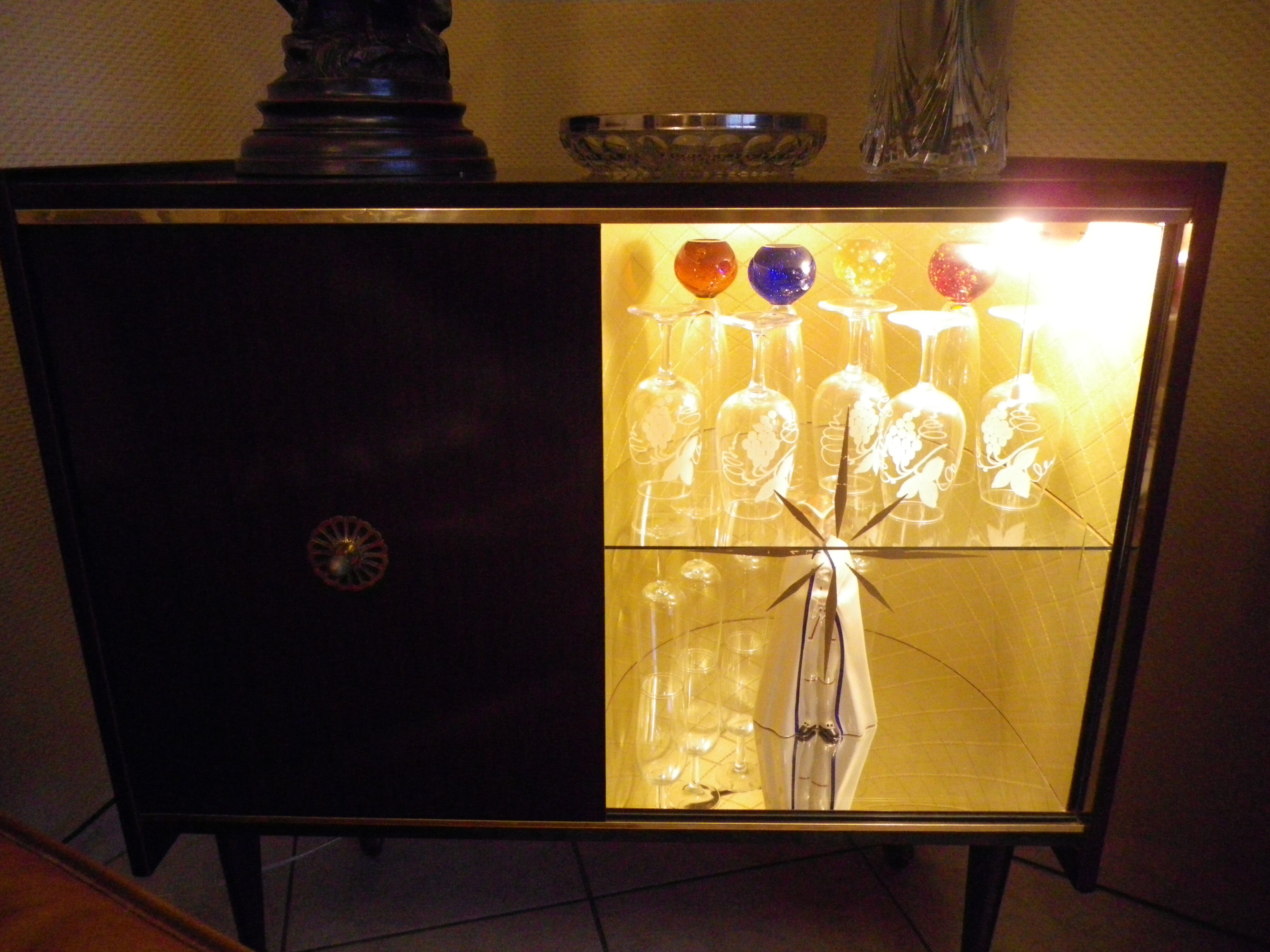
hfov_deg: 63.4
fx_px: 1027
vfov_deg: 49.7
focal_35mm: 28
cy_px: 476
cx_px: 635
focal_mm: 4.9
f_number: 2.6
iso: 640
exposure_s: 1/60
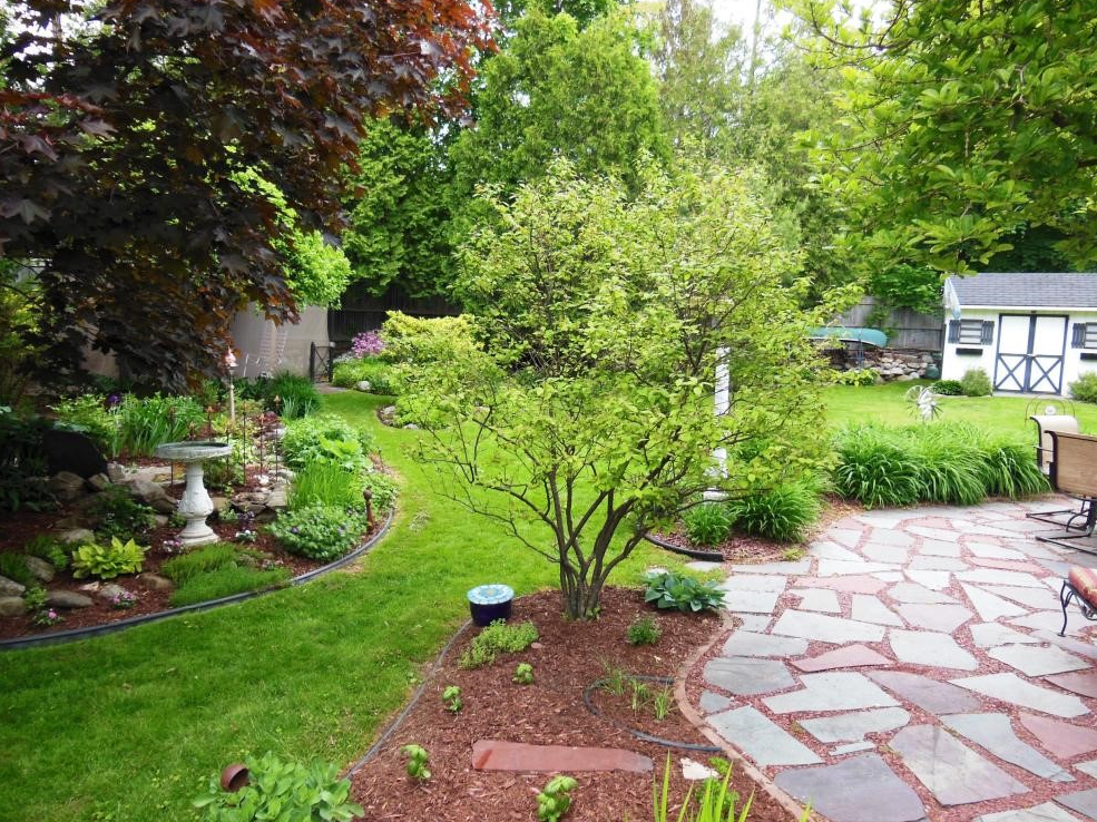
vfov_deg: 53.0
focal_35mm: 26
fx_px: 824
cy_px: 412
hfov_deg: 67.3
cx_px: 560
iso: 125
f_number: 3.5
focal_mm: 4.5
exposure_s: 1/80
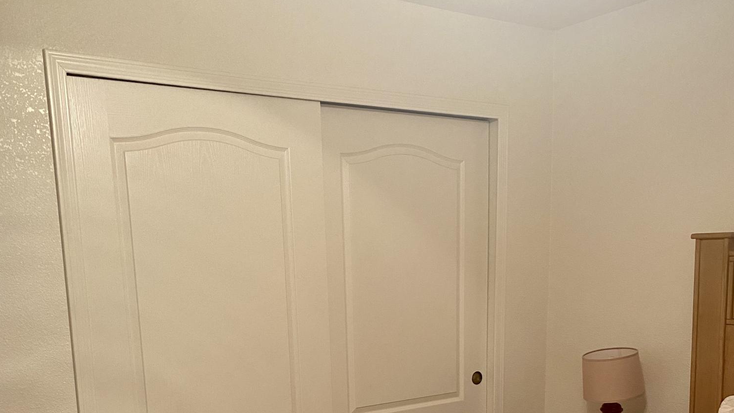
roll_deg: +1.0
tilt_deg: -9.9
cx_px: 367
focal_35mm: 38
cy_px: 402
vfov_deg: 29.4
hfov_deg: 52.8
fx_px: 740
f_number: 1.8
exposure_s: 1/60
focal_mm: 4.25
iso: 250
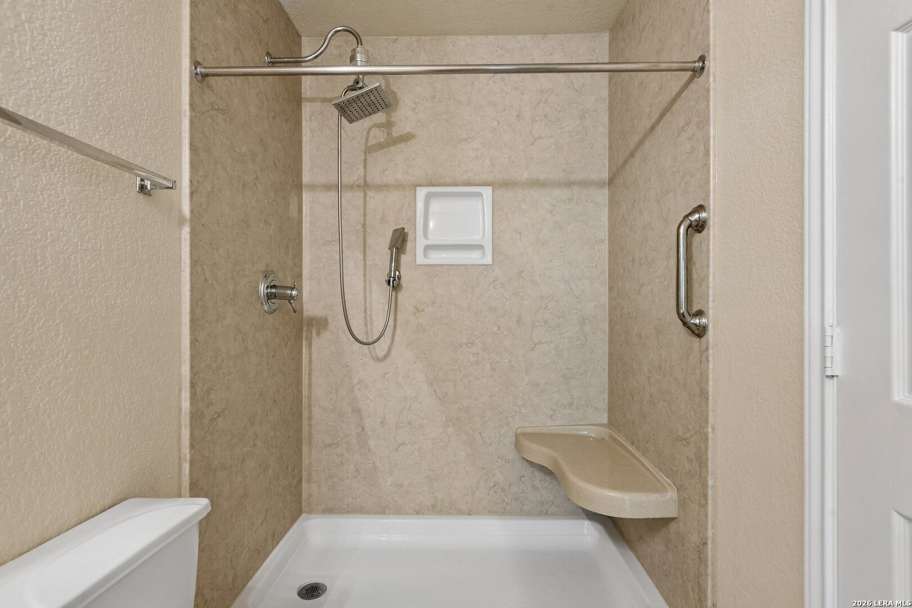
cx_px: 456
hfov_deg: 93.3
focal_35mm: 17
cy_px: 304
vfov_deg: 70.4
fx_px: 431
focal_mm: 17
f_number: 8
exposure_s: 1/15
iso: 2000
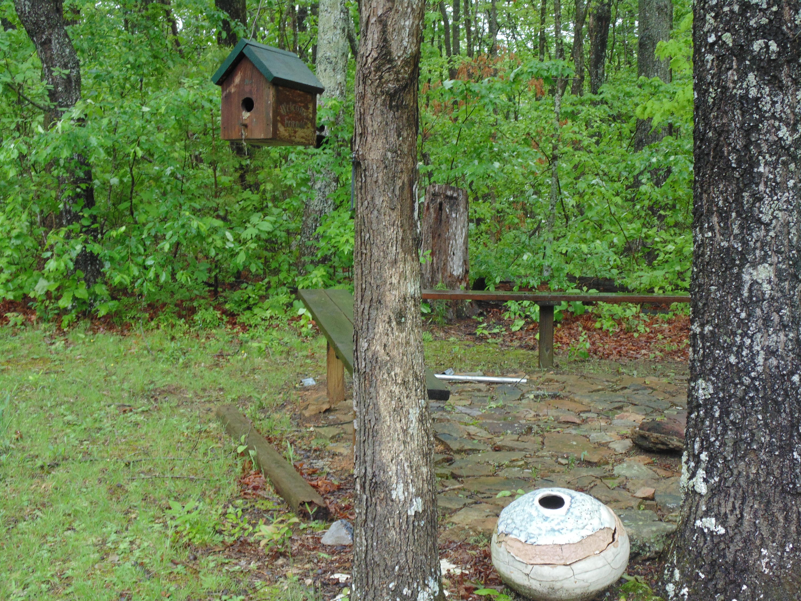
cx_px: 400
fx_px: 1226
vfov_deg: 27.5
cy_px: 300
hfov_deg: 36.2
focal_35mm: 53
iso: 100
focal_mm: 9.5
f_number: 3.9
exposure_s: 1/40
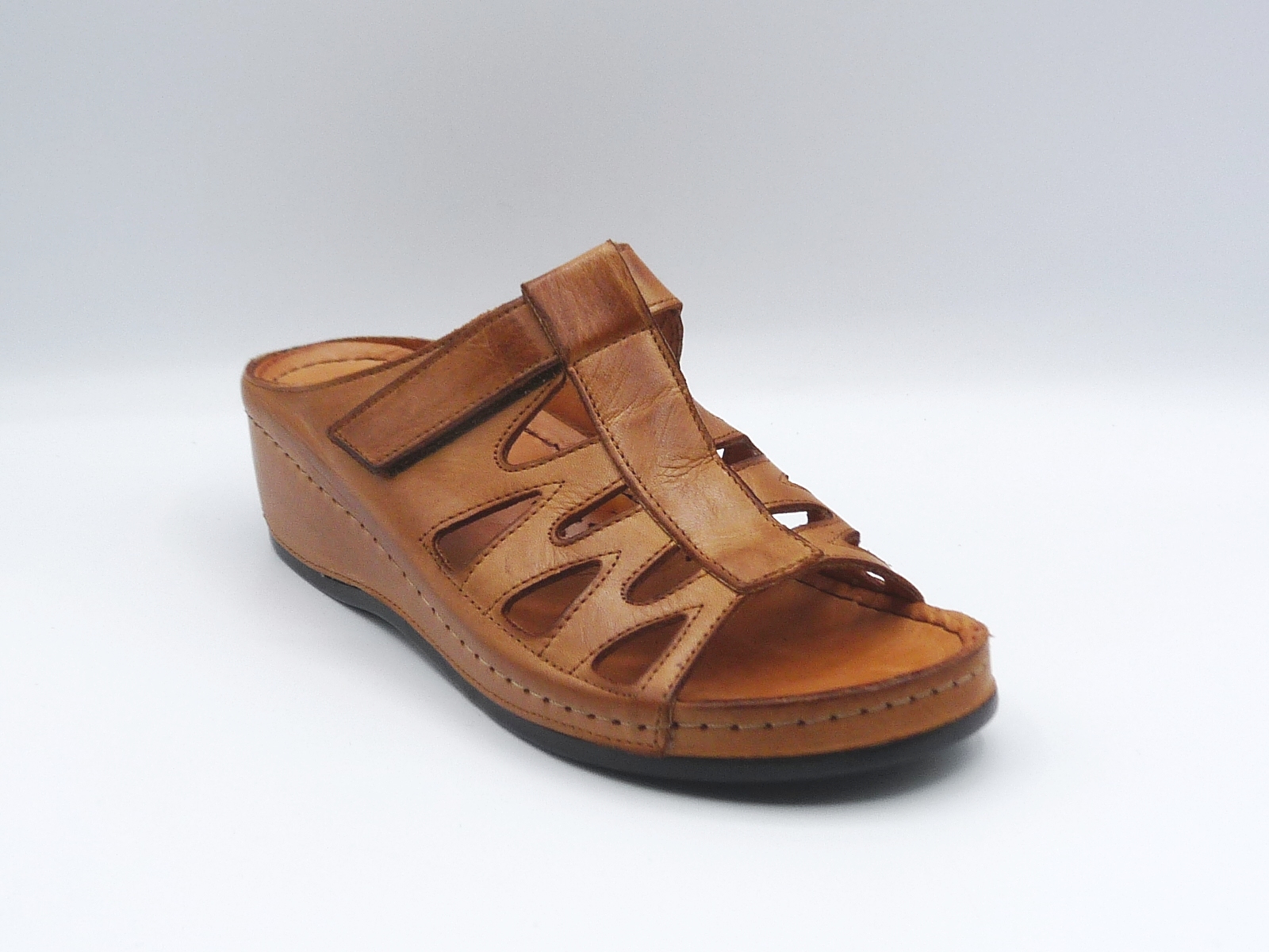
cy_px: 476
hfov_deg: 38.9
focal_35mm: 49
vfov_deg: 29.7
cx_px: 634
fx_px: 1796
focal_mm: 4.8
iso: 100
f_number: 4.5
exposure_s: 1/250
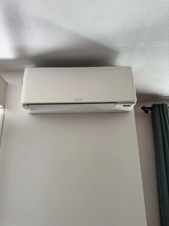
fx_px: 156
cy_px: 113
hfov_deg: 56.8
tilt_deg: +16.4
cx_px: 84
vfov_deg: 71.6
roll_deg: +1.1
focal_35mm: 24
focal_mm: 6.76
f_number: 1.78
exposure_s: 1/121
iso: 100
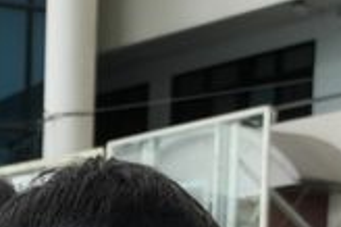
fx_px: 1732
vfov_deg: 6.9
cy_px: 640
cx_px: -229
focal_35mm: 183
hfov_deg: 10.7
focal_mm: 20
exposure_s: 1/125
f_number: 4
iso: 200
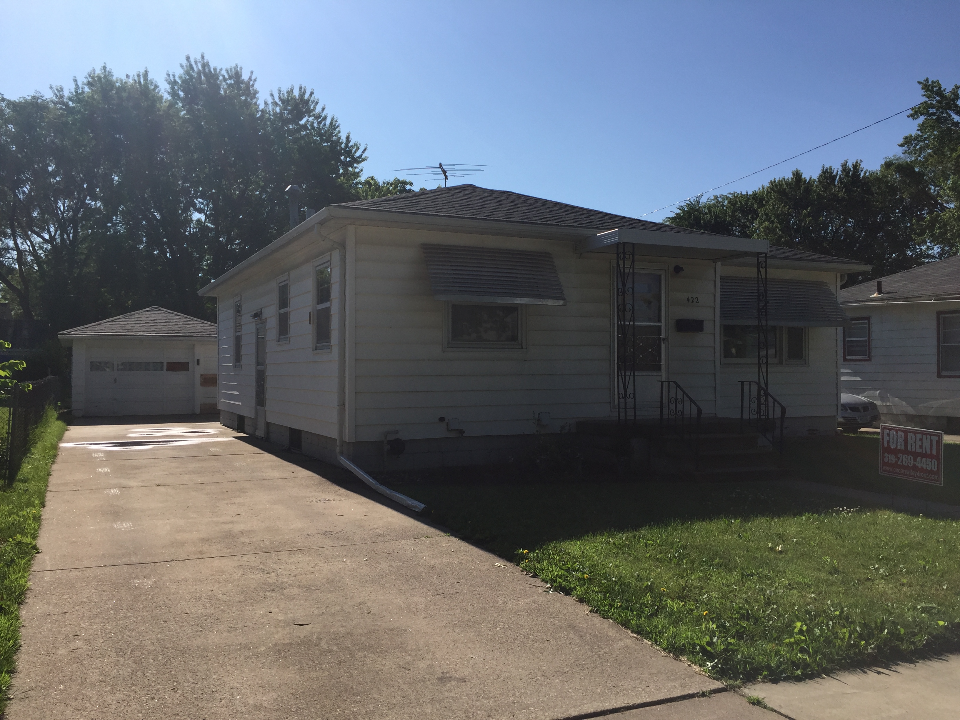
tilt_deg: +0.4
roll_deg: -1.3
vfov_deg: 48.2
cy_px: 360
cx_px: 480
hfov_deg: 61.7
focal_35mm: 29
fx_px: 804
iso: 32
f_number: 2.2
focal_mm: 4.15
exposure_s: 1/3049
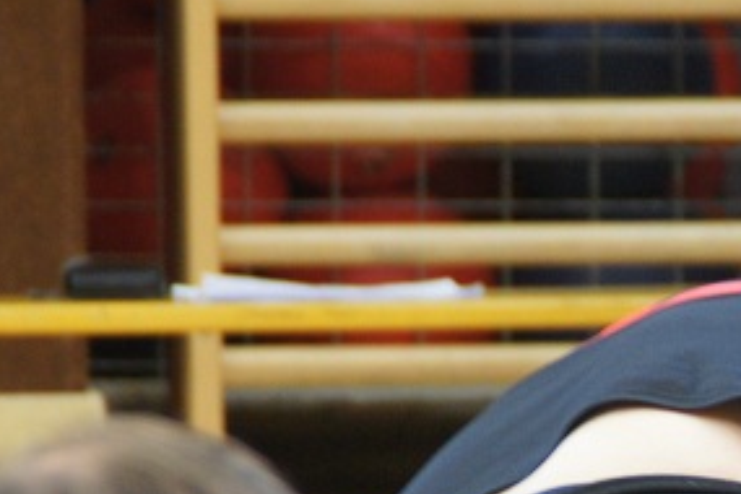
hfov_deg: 2.5
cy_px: 512
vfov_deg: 1.6
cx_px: 850
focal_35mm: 841
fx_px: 17309
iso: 1600
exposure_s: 1/15
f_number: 6.3
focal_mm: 200
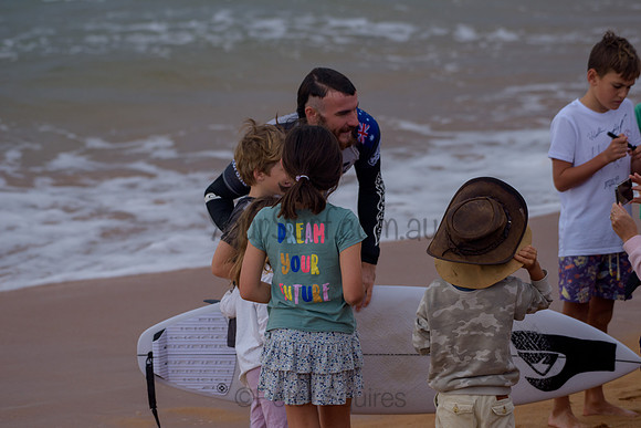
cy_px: 214
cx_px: 320
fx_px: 3613
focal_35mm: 203
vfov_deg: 6.8
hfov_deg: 10.1
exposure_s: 1/2000
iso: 560
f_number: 5.6
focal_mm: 200
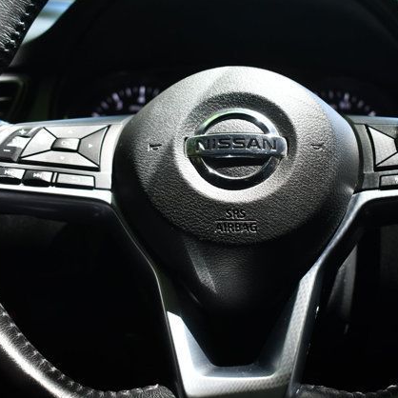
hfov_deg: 32.7
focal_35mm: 52
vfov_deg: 32.8
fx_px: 676
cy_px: 200
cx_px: 245
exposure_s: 1/250
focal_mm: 27
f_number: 4
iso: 640
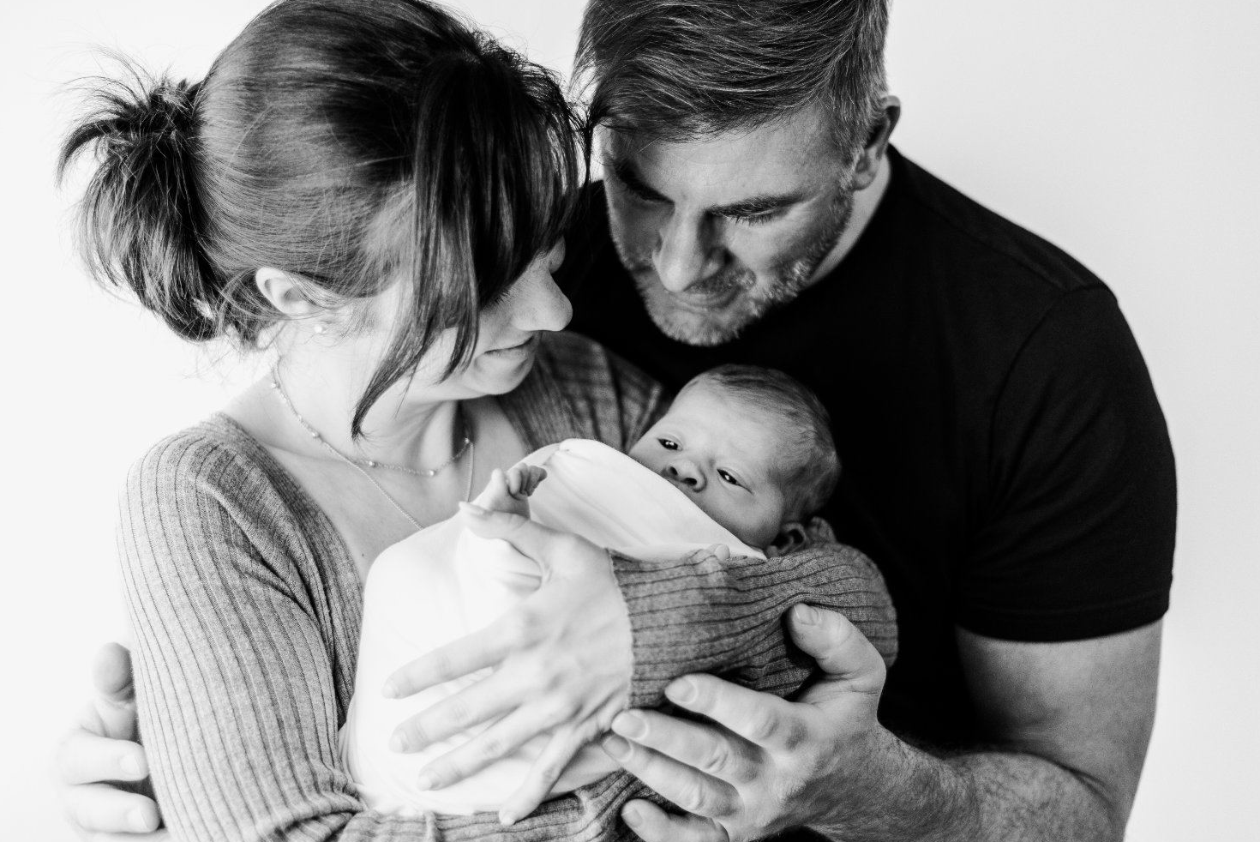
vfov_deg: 24.6
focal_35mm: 55
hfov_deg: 36.2
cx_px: 635
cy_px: 404
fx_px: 1926
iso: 320
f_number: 1.8
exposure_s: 1/160
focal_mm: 50
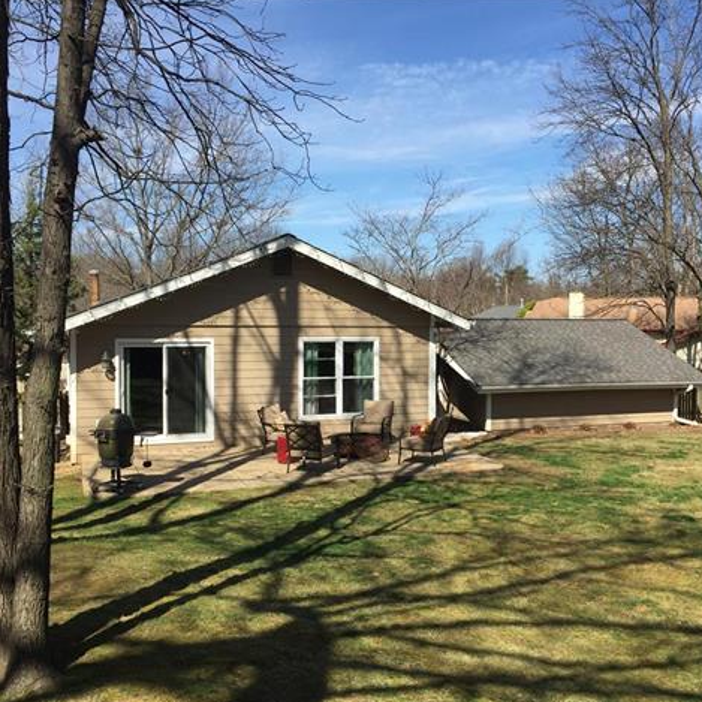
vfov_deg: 47.2
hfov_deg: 47.1
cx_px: 406
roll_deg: +0.7
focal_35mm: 35
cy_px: 353
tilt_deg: -3.9
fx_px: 803
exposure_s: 1/1883
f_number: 2.2
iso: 32
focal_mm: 4.15
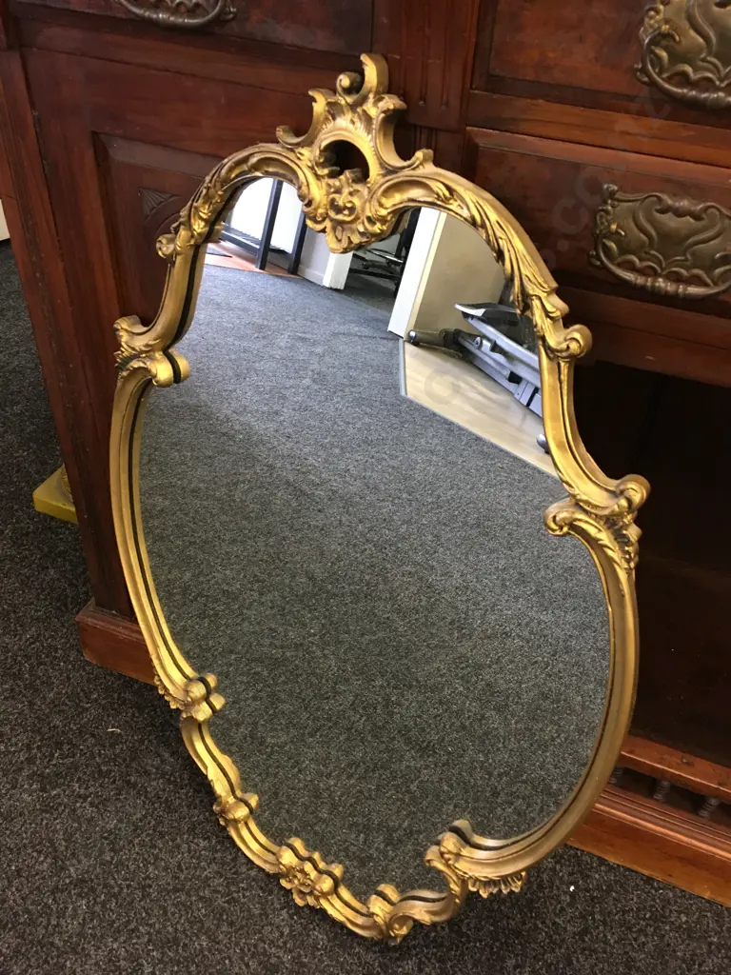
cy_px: 488
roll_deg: -4.4
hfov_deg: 48.2
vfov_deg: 61.7
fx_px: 817
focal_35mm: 29
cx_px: 366
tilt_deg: -38.8
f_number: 2.2
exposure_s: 1/17
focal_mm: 4.15
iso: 125
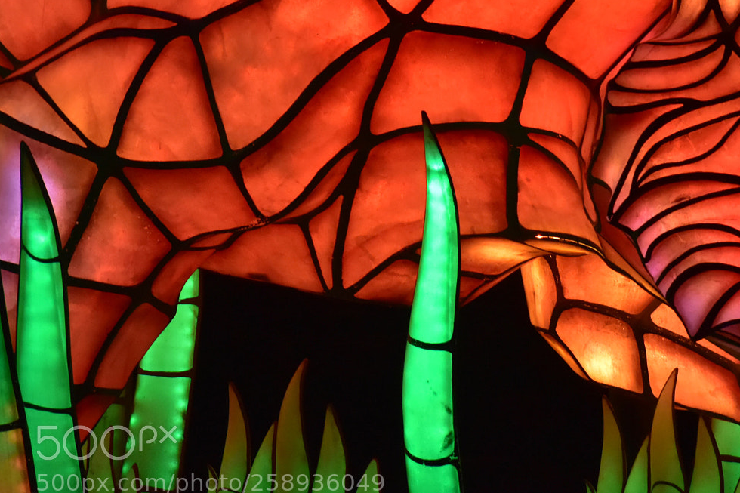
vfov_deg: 2.3
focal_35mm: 588
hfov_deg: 3.5
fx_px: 12084
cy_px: 140
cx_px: 594
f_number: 6
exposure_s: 1/100
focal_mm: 240
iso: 3200
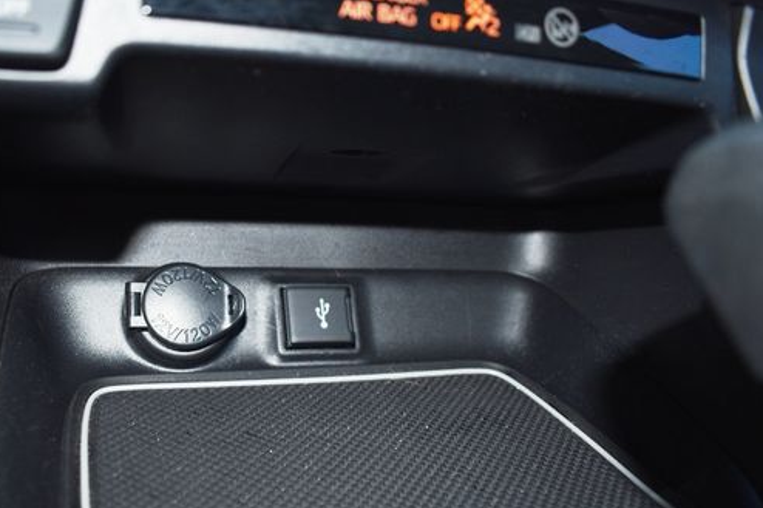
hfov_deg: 54.1
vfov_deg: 37.7
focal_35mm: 35
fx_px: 742
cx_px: 310
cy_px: 303
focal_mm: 18
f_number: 3.5
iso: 220
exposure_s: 1/60
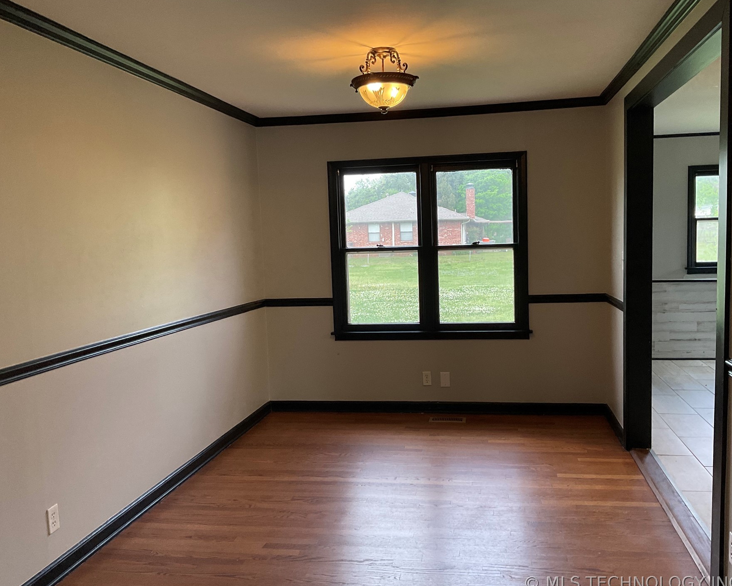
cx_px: 393
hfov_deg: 57.1
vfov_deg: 47.1
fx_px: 672
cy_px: 296
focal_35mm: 31
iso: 40
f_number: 1.8
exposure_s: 1/120
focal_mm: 3
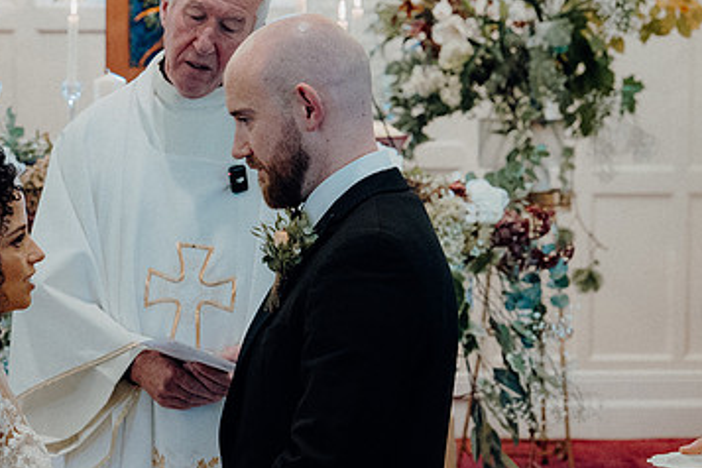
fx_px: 2379
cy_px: 268
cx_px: 147
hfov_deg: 16.7
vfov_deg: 11.2
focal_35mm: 122
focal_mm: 50
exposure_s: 1/160
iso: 2500
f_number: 3.5
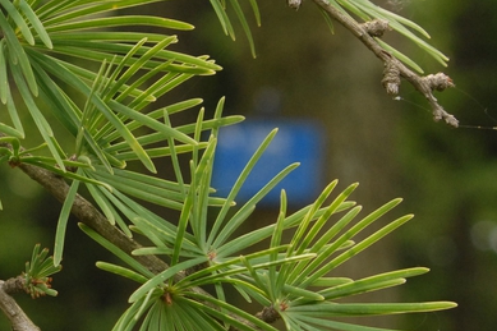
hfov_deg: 12.2
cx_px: -72
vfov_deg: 8.3
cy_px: 131
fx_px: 2291
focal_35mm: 166
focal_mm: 42
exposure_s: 1/160
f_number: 6.3
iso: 400
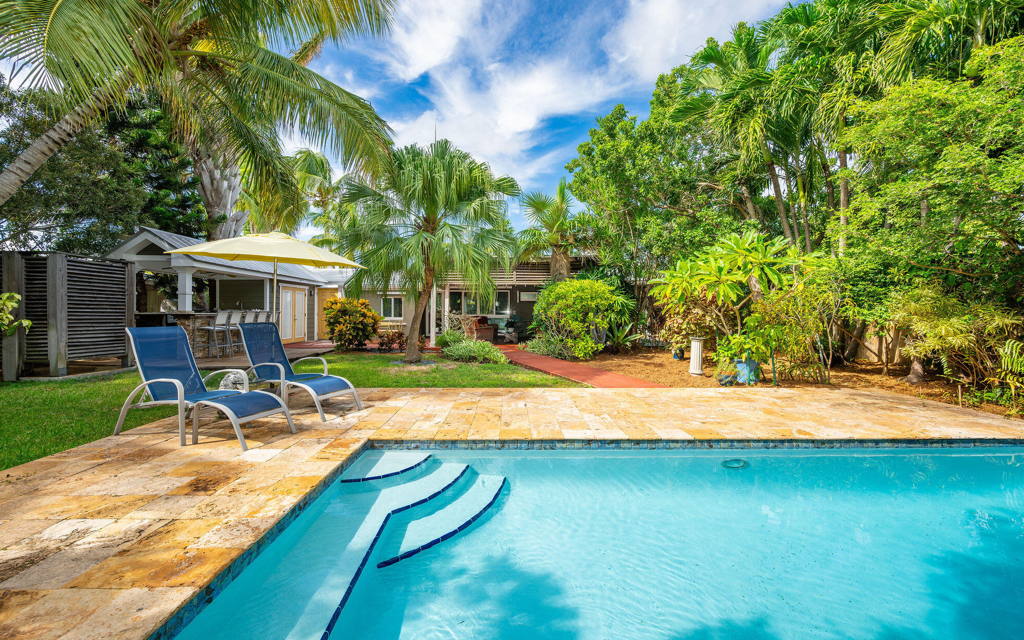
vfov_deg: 74.8
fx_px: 419
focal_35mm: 15
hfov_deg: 101.5
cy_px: 311
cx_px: 508
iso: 160
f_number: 8
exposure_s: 1/200
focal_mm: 14
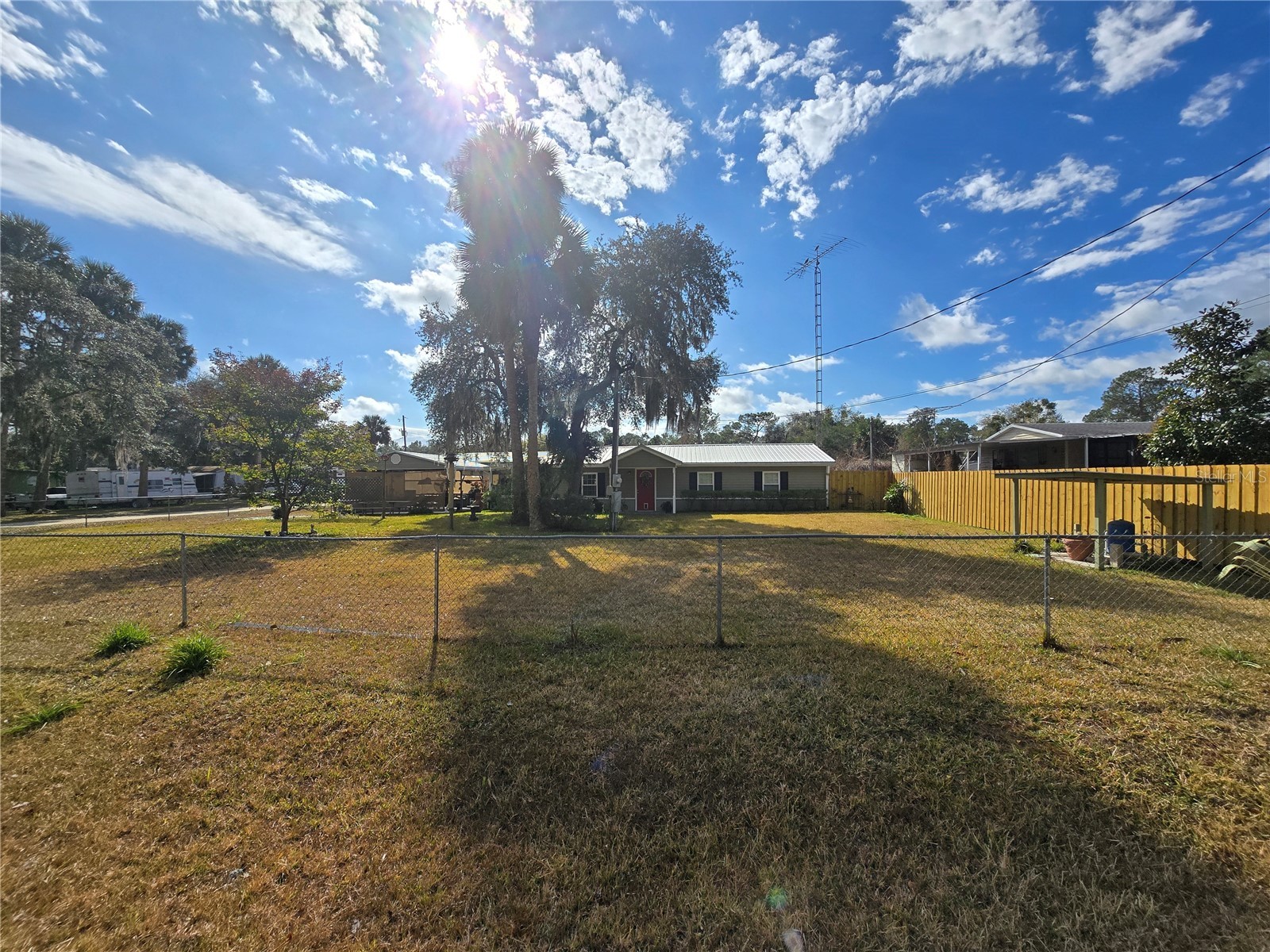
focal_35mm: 13
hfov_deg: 106.2
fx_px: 477
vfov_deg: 89.9
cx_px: 635
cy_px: 476
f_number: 2.2
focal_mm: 2.2
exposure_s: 1/4704
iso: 50
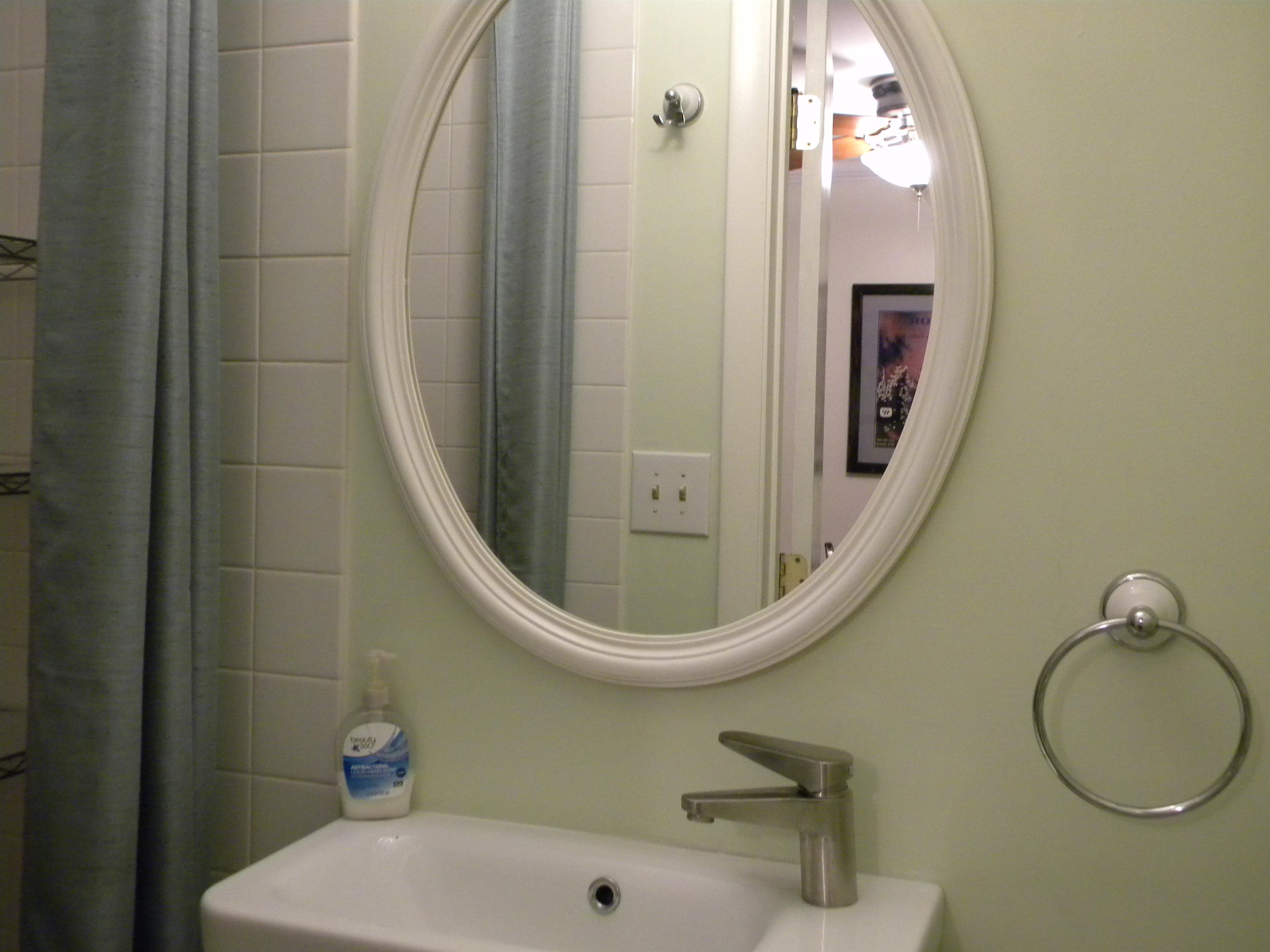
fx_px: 1321
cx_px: 635
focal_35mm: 36
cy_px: 476
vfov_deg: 39.7
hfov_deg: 51.4
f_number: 3.7
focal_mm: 6.4
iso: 400
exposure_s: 1/16.8
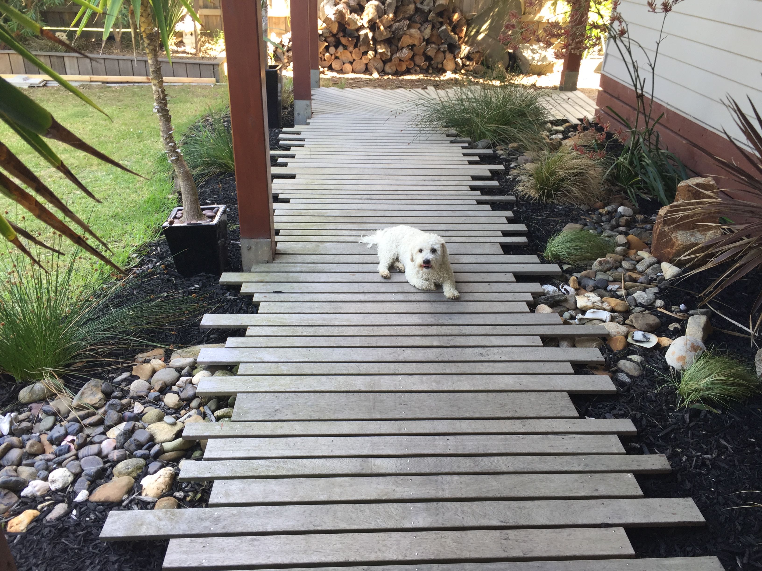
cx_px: 381
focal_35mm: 29
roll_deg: -3.4
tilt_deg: -27.5
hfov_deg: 61.7
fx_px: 638
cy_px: 286
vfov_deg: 48.2
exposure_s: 1/50
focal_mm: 4.15
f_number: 2.2
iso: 32
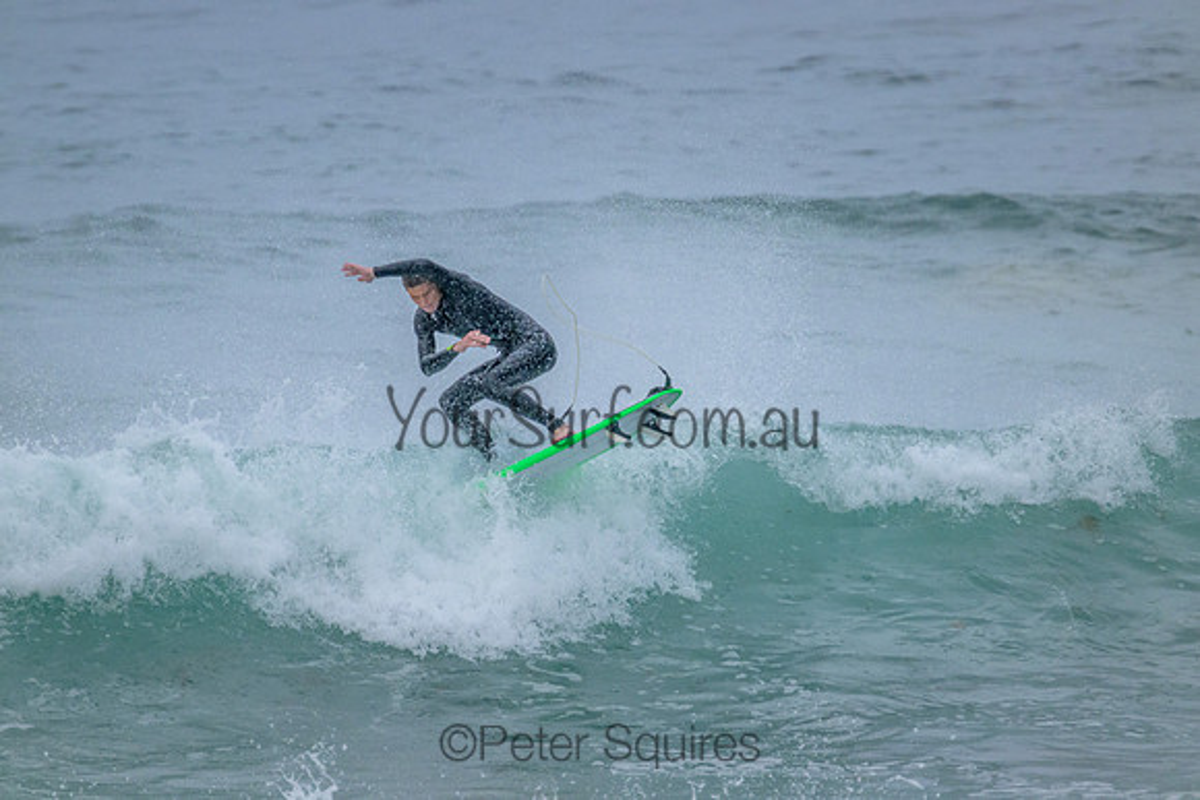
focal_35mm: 800
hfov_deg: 2.6
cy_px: 400
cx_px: 600
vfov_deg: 1.7
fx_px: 26672
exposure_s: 1/1600
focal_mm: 800
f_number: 11
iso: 4000
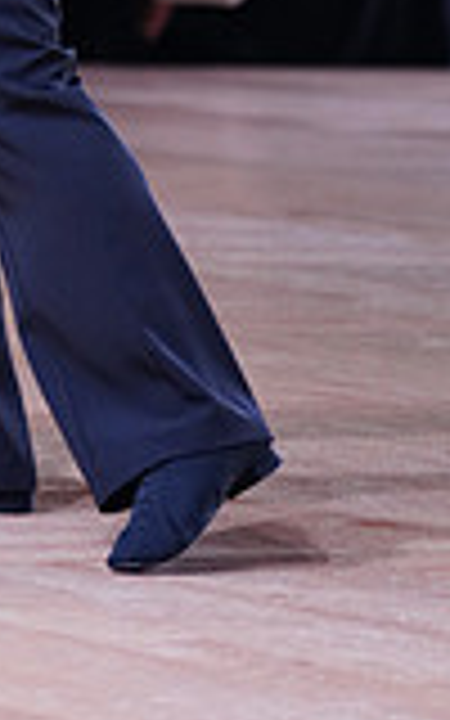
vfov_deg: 5.8
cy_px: -279
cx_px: -281
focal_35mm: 358
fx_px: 7025
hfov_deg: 3.7
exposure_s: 1/500
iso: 800
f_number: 2.8
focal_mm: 97
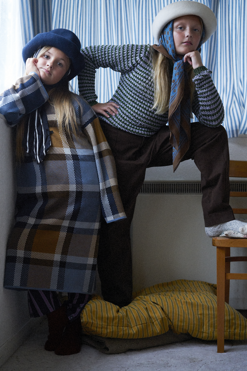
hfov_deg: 24.6
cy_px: 186
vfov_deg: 36.2
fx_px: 566
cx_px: 124
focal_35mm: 55
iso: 3200
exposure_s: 1/80
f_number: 3.2
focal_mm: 55
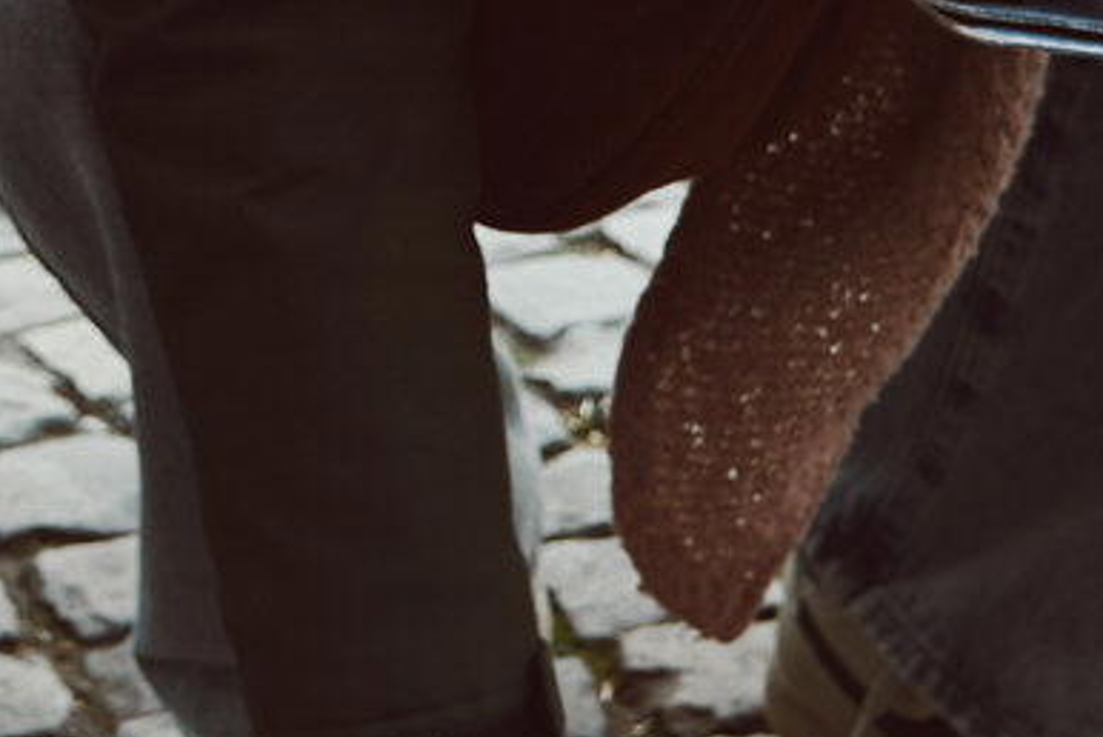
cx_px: -3
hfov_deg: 12.6
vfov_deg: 8.2
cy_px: -706
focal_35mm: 161
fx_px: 4936
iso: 100
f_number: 4
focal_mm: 24
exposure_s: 1/250
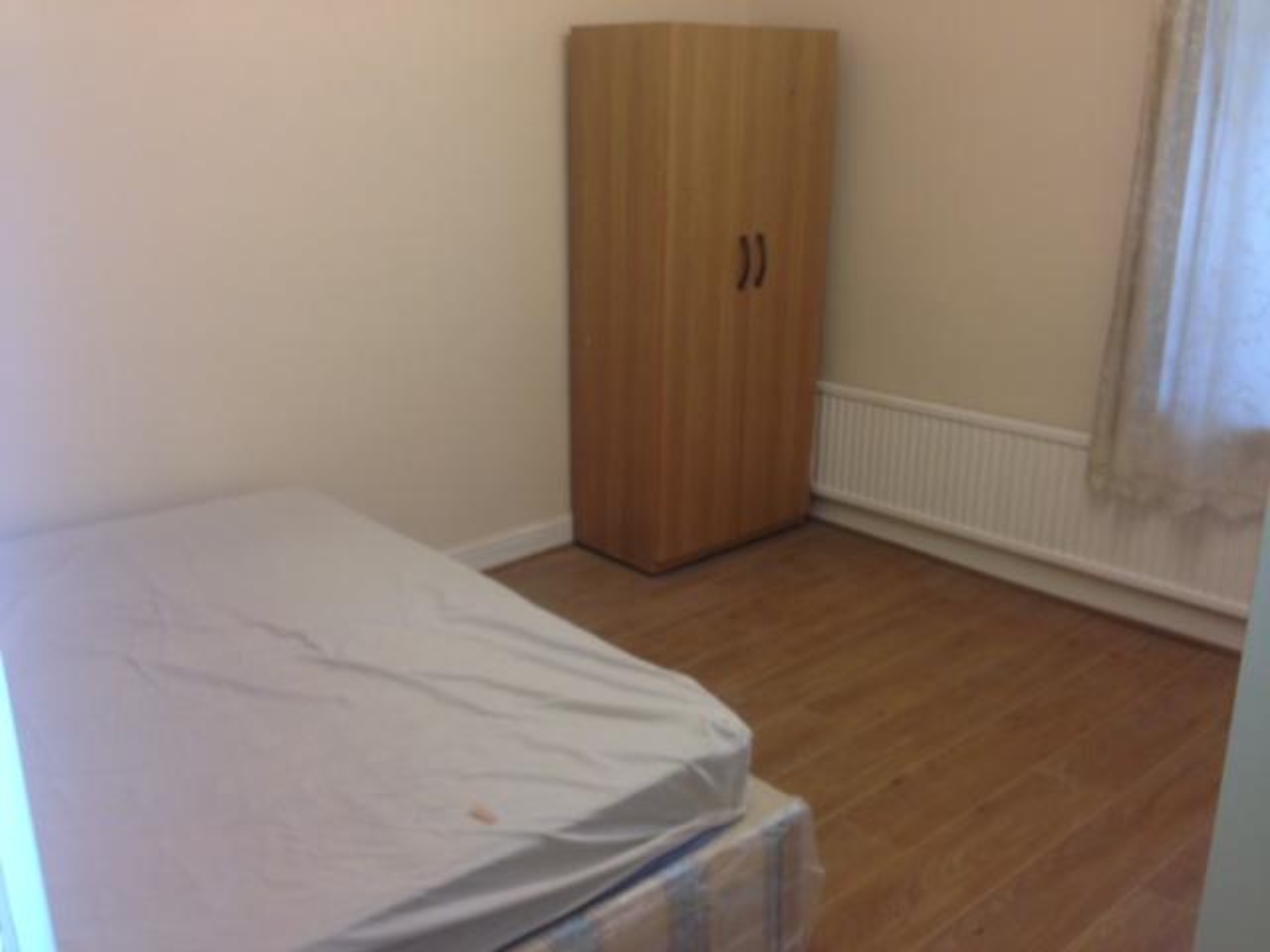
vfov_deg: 42.9
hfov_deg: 55.4
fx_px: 1211
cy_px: 476
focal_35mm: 33
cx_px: 635
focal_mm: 4.12
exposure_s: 1/25
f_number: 2.4
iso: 50
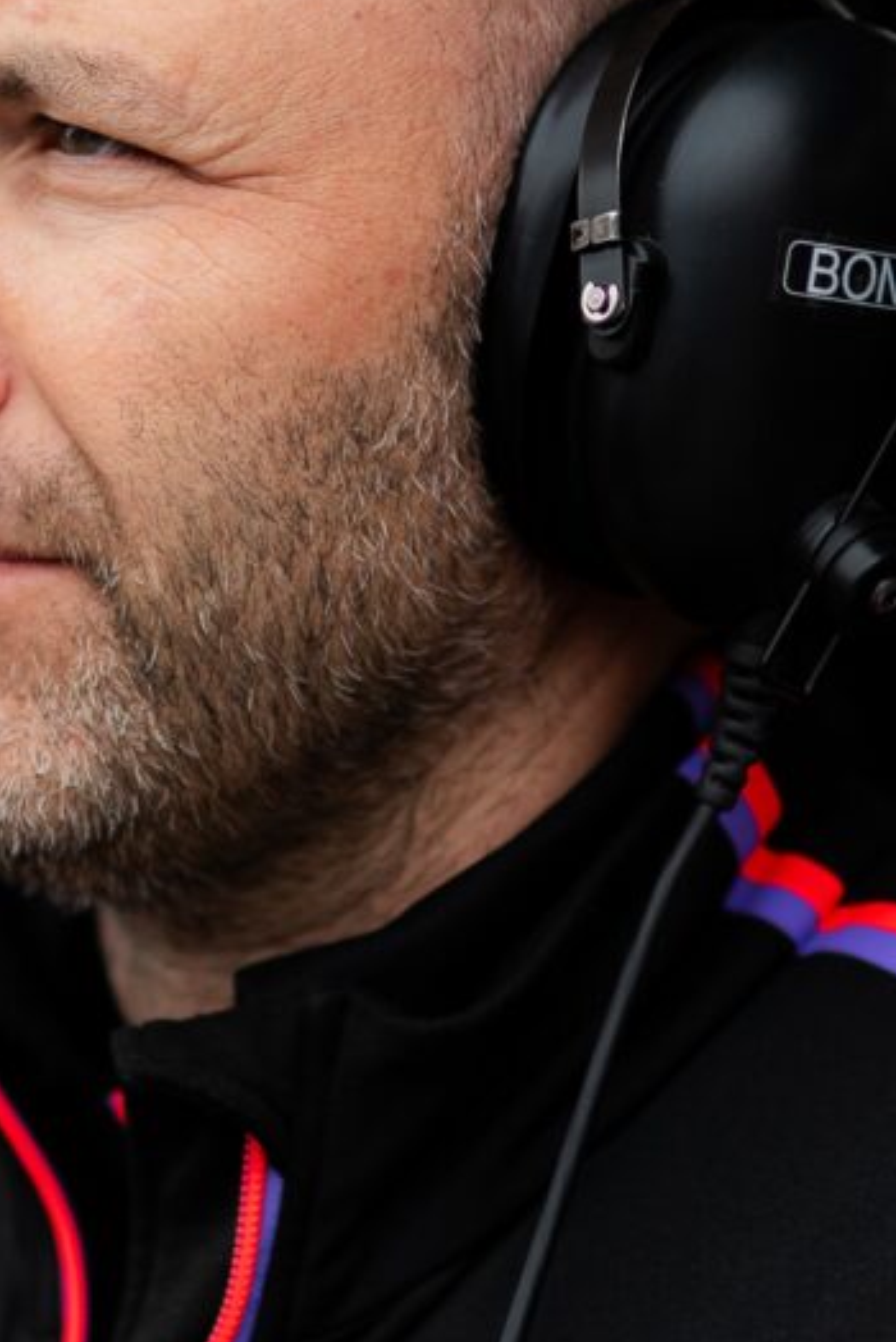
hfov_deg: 5.5
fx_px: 9283
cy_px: 830
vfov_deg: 8.3
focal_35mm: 249
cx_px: 200
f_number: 1.4
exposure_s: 1/320
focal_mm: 85
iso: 125
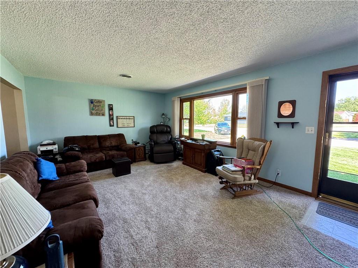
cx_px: 179
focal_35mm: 14
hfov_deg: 102.1
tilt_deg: -6.5
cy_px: 134
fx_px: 145
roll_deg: +1.1
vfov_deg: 85.7
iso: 200
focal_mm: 2.22
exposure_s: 1/120
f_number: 2.2
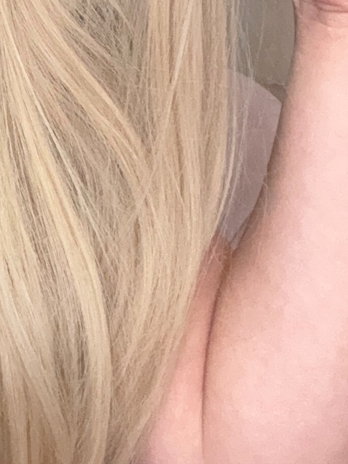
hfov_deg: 13.5
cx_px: -195
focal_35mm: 102
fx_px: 1367
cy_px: -173
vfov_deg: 17.8
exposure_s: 1/107
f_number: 1.9
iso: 80
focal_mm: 2.69
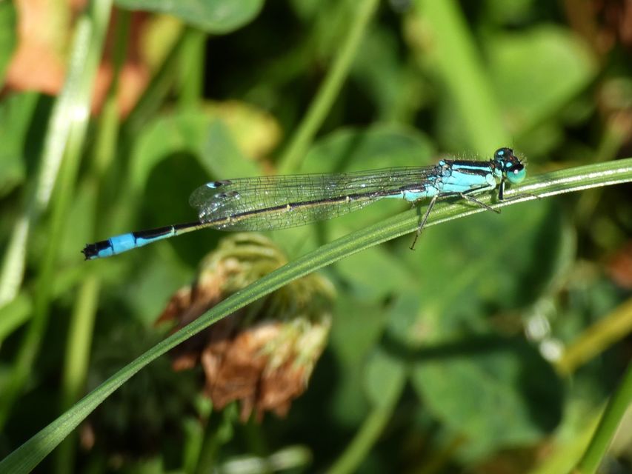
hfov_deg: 14.3
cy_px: 237
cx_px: 316
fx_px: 2520
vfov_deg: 10.8
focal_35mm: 138
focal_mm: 24.7
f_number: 5.3
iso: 80
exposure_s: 1/100
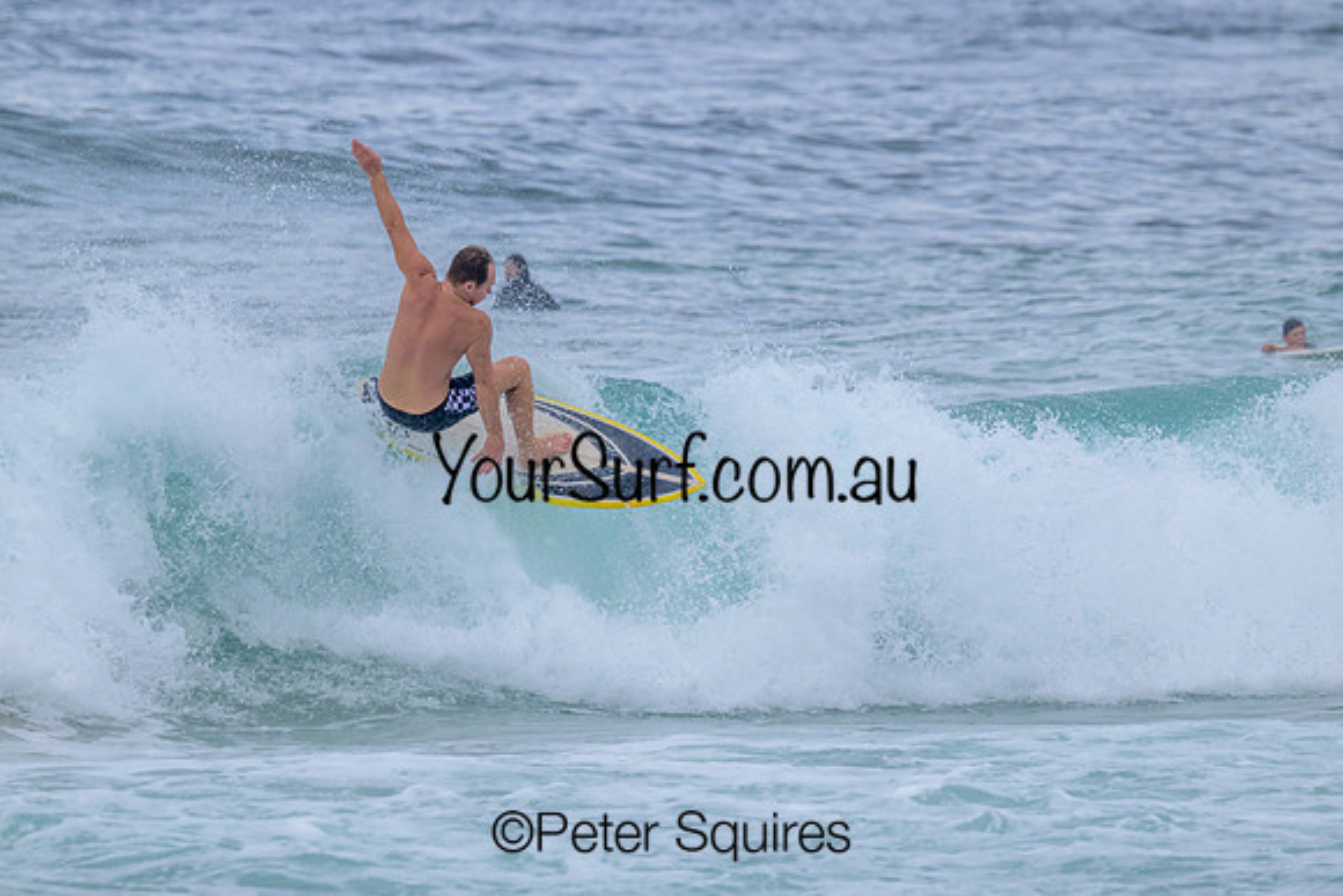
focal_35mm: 481
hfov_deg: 4.3
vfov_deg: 2.9
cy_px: 448
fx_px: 17958
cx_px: 672
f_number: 10
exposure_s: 1/2000
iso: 1100
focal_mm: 470
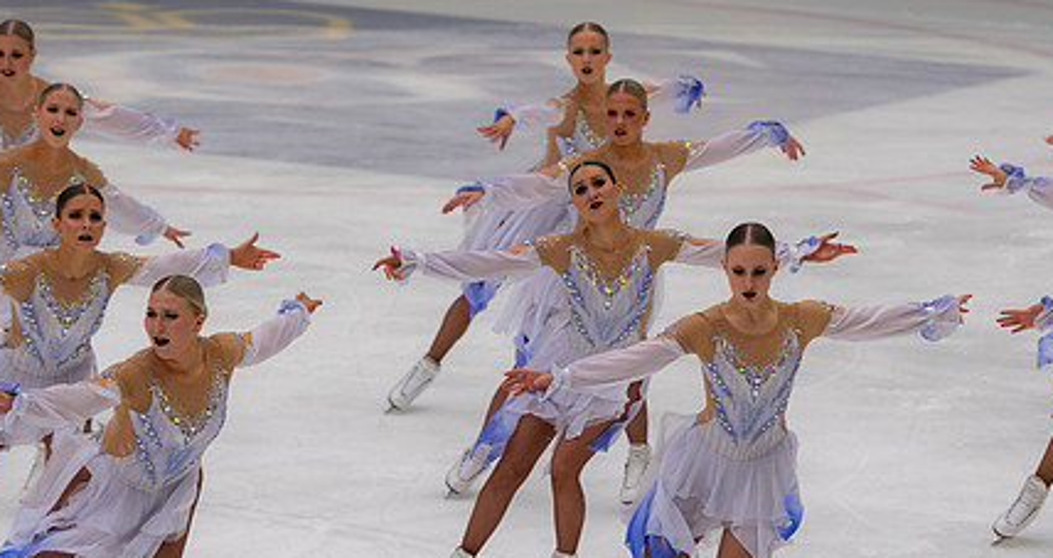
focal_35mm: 302
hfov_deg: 7.2
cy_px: 260
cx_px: 499
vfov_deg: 3.8
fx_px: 8319
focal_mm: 140
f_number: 3.5
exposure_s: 1/400
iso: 560
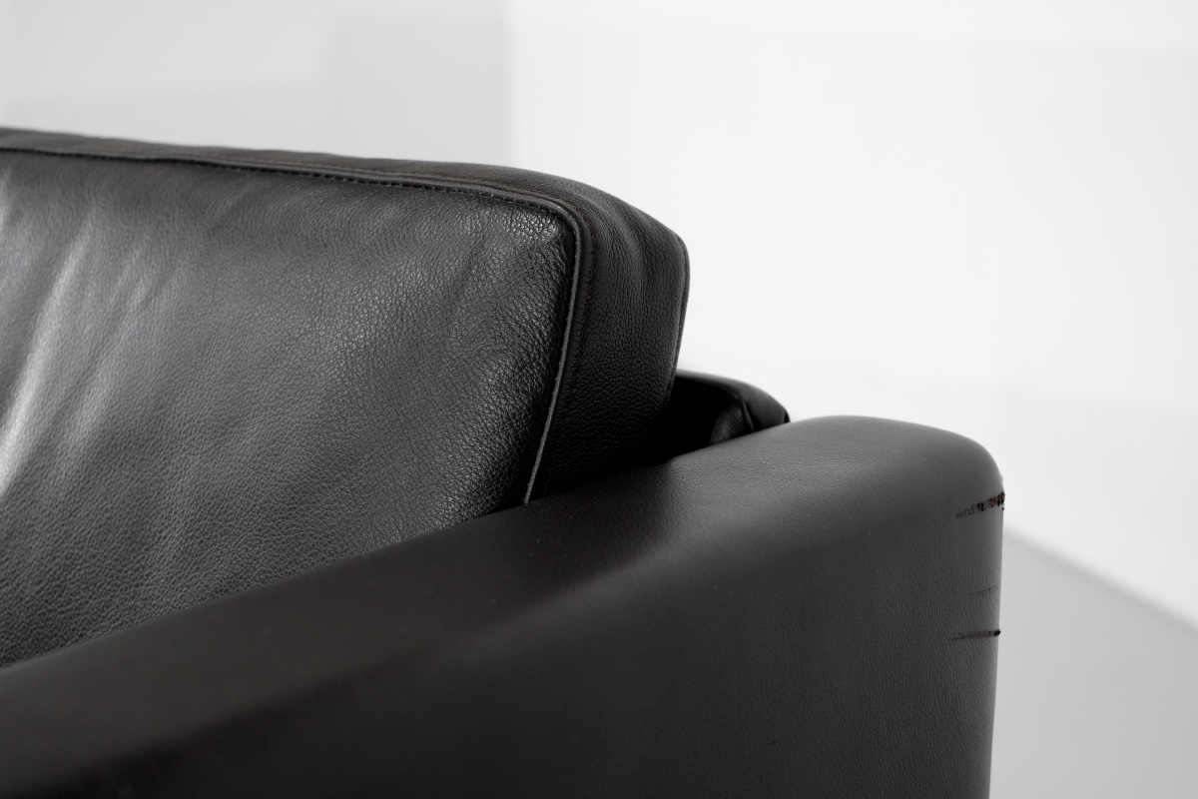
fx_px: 1764
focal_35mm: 53
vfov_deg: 25.5
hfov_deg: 37.5
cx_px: 599
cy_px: 400
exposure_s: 1/75
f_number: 4.5
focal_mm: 35
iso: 800
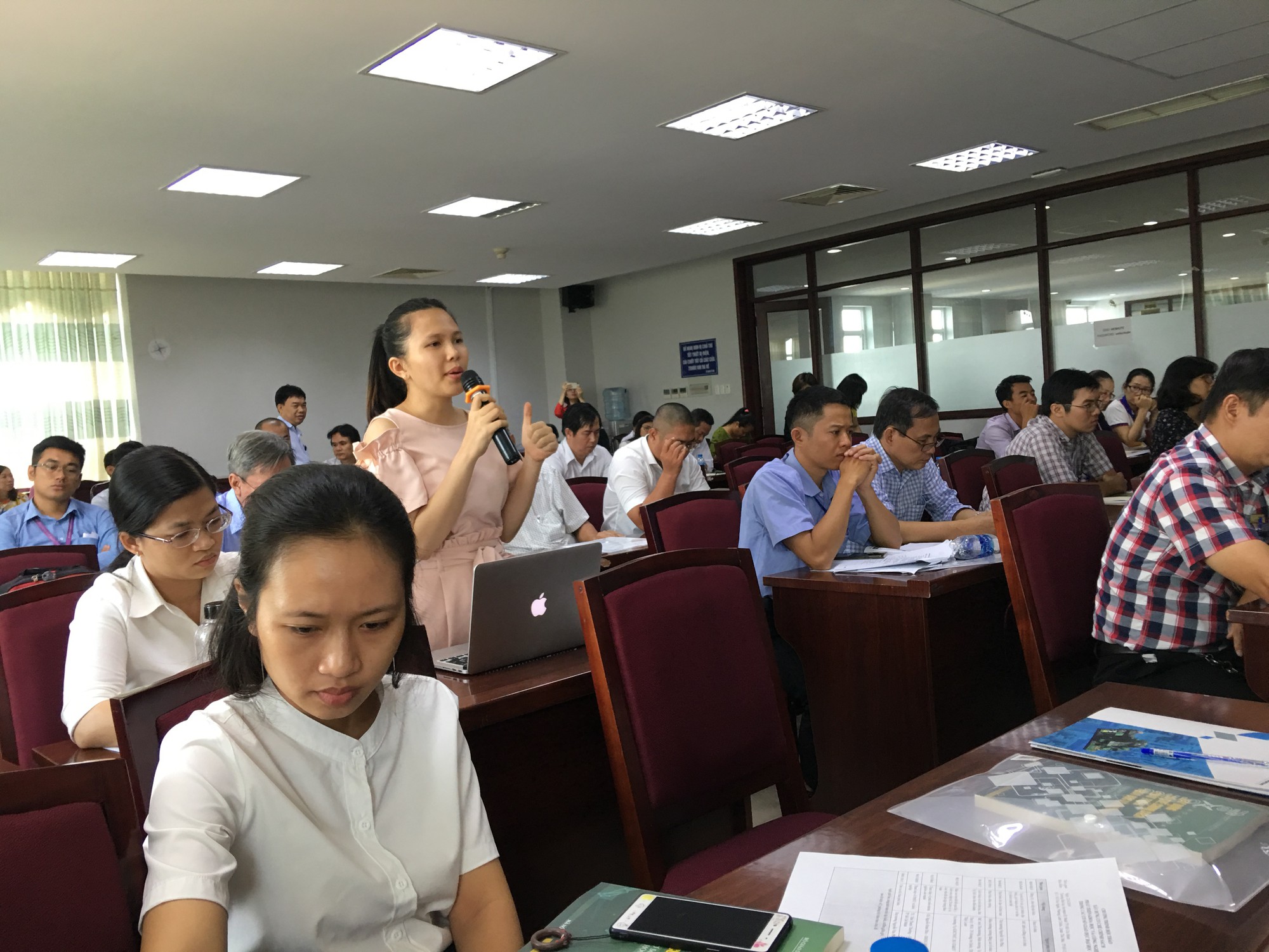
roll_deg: +4.5
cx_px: 634
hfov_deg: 61.7
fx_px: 1063
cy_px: 476
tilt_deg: -1.3
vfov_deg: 48.2
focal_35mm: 29
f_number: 2.2
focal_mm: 4.15
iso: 64
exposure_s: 1/33
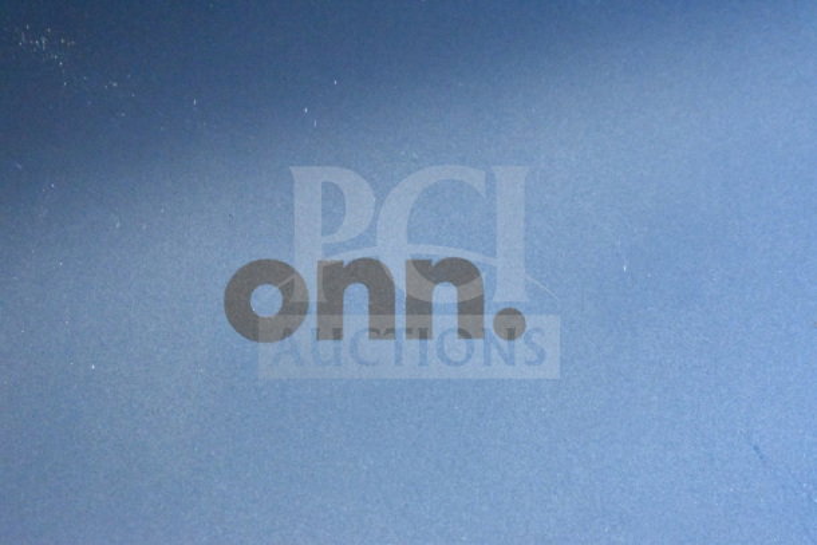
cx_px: 408
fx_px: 1873
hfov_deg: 24.6
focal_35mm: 82
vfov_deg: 16.6
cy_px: 272
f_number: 5.6
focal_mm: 55
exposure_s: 1/100
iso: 16000
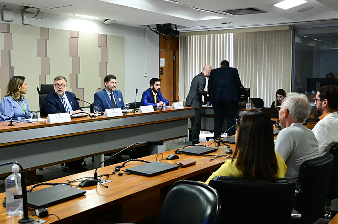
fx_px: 403
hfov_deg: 45.5
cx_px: 169
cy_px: 112
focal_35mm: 43
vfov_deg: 31.1
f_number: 5
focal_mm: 29
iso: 4000
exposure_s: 1/200
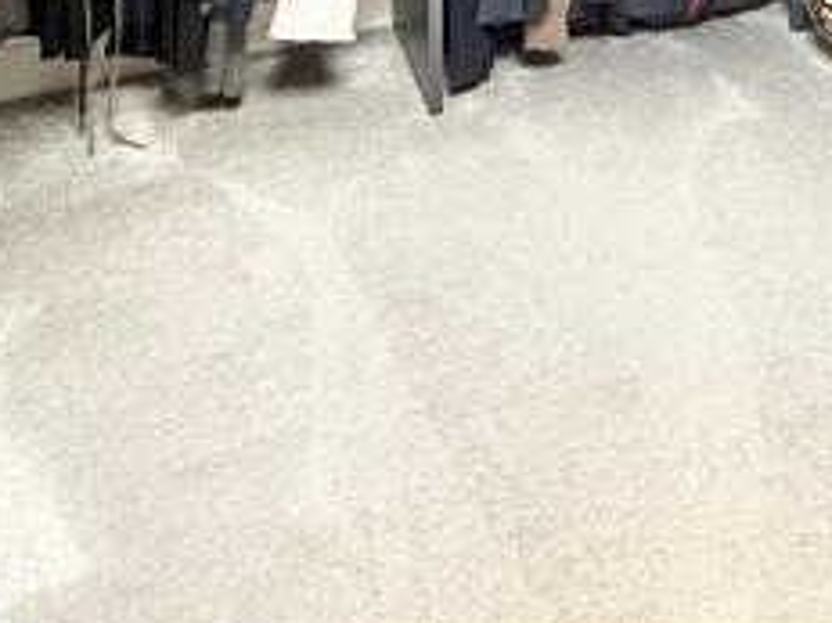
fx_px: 1489
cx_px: 1250
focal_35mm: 62
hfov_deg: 24.3
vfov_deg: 18.1
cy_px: -537
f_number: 2.2
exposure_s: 1/99
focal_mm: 2.22
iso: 200
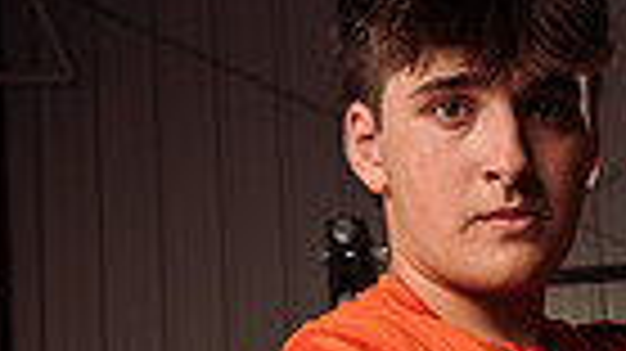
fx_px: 1692
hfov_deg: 20.3
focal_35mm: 102
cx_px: 621
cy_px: 882
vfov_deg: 10.1
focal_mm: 30
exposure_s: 1/320
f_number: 5
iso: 160
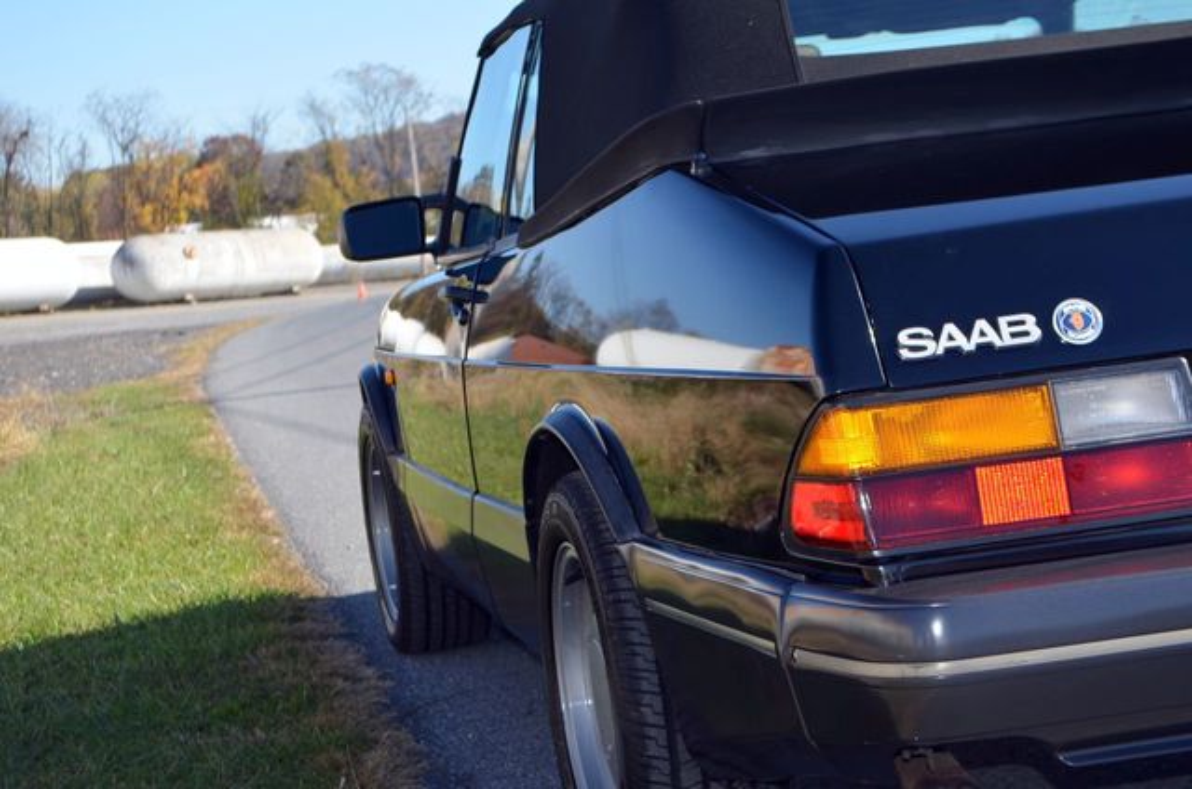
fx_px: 2379
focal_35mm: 72
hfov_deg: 28.1
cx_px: 596
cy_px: 394
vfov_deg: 18.8
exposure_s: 1/200
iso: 100
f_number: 7.1
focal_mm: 48
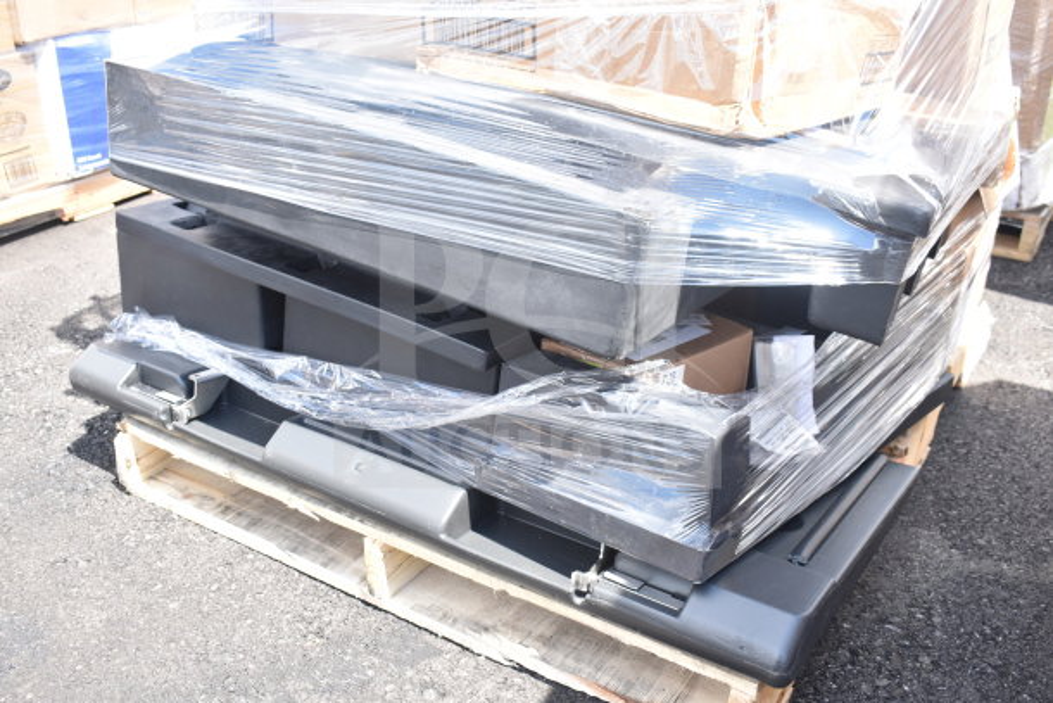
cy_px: 352
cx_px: 526
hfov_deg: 53.1
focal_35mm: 36
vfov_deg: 36.9
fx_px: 1053
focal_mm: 24
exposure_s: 1/160
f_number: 5
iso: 200
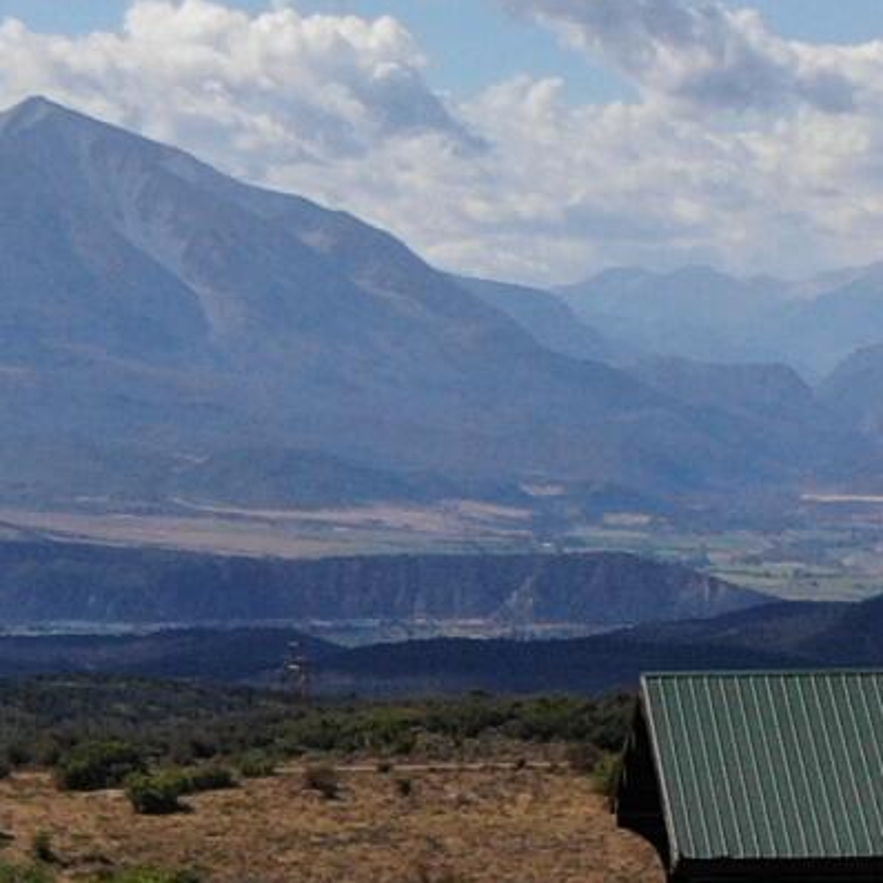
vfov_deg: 10.6
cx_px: 240
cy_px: 1249
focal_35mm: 160
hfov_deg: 10.9
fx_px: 4618
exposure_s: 1/201
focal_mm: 4.5
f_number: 2.8
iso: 100
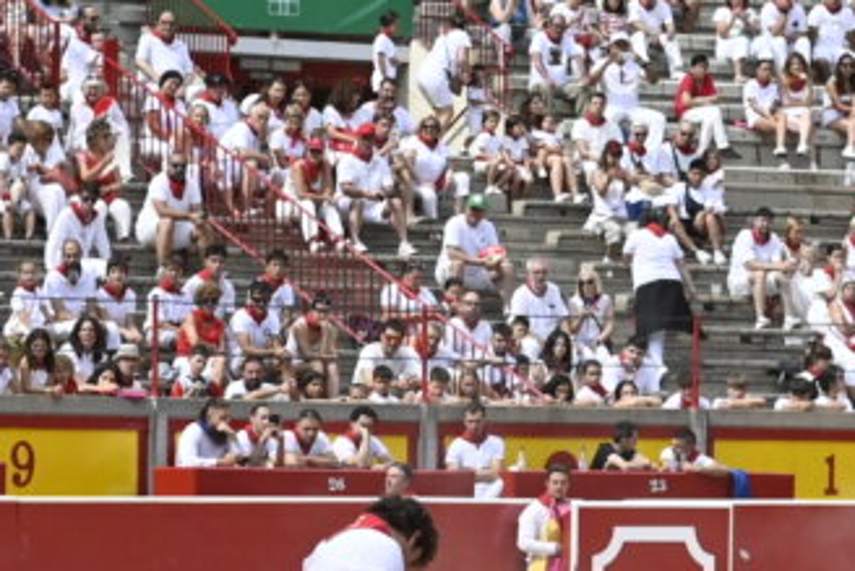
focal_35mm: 203
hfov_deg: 10.1
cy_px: 648
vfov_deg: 6.7
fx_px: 4823
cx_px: 224
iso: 400
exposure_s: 1/3200
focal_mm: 35
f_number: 3.5
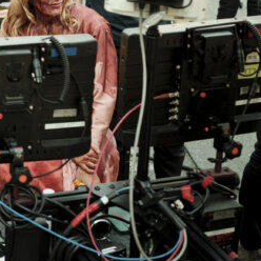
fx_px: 785
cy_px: 5
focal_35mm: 92
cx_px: -73
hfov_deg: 17.7
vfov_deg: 18.4
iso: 500
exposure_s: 1/500
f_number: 2
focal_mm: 23
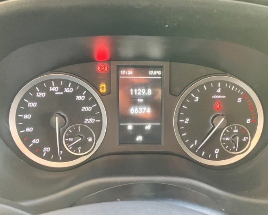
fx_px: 246
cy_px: 104
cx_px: 144
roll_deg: -1.6
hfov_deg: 57.1
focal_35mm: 31
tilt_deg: -33.1
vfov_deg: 47.1
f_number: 1.8
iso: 400
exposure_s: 1/34
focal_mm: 3.99
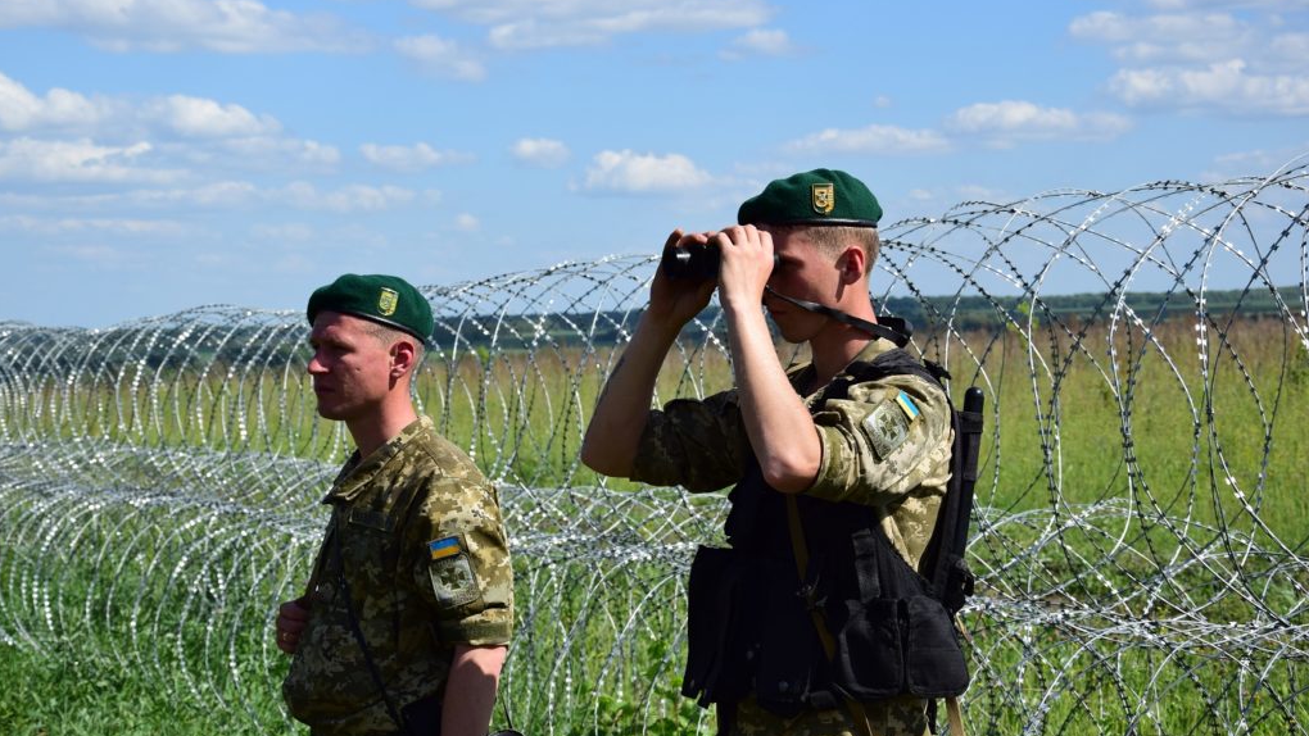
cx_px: 653
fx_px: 2846
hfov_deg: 25.9
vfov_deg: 14.7
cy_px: 402
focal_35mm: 82
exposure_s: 1/320
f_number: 9
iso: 100
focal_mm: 52
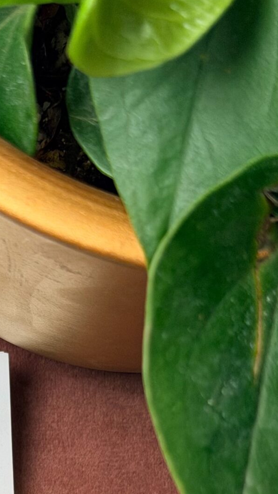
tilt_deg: -79.4
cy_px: 581
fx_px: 1650
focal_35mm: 126
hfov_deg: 9.4
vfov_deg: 16.4
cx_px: -126
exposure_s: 1/120
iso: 50
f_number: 1.78
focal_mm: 6.76
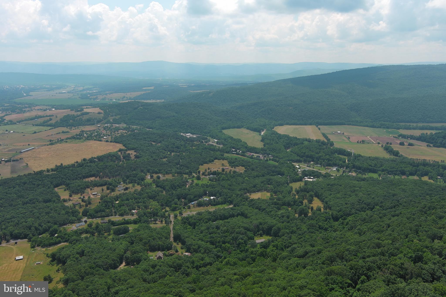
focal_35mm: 29
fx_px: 359
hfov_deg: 63.7
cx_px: 223
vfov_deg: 45.0
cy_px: 148
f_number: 2.8
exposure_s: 1/1835
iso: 100
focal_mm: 10.57
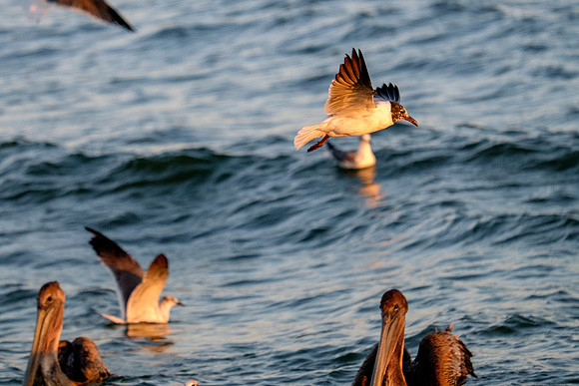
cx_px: 208
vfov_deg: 3.2
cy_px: 111
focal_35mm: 427
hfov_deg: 4.8
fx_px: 6872
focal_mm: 200
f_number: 5.6
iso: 800
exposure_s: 1/1000
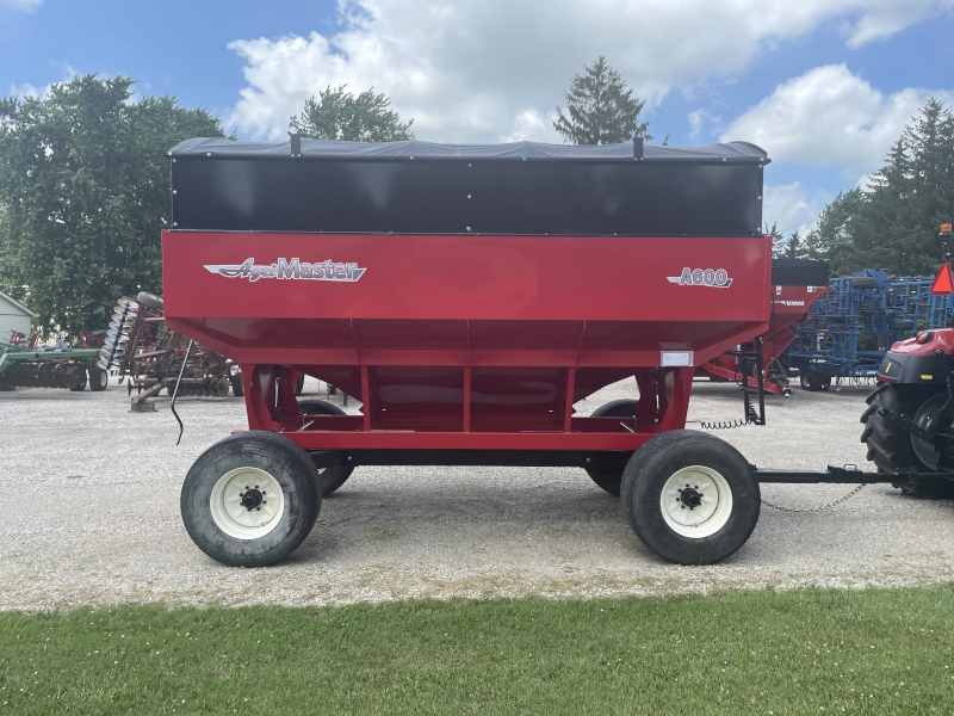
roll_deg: -1.1
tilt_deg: -0.2
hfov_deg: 67.3
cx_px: 477
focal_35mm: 26
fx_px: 717
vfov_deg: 53.1
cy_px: 358
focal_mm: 4.2
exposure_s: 1/1595
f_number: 1.6
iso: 32
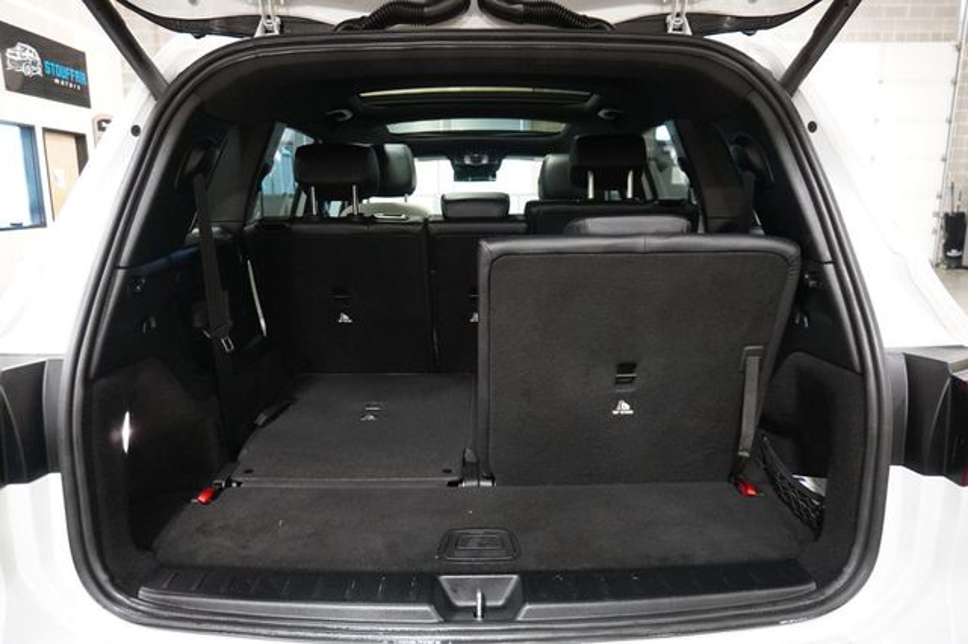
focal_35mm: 24
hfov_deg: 73.8
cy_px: 322
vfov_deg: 53.1
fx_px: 645
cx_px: 484
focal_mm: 16
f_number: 3.5
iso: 6400
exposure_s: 1/50
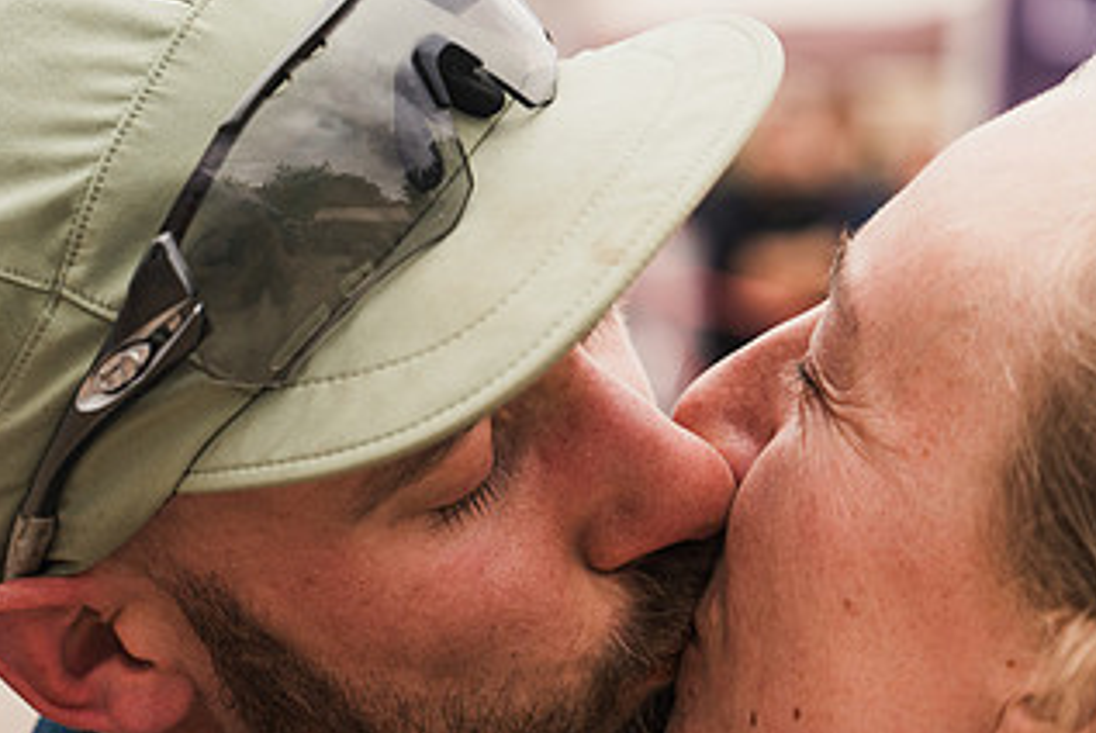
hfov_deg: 16.0
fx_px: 3900
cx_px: 515
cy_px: 520
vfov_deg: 10.7
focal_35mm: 128
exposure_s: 1/500
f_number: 4
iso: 320
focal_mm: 70
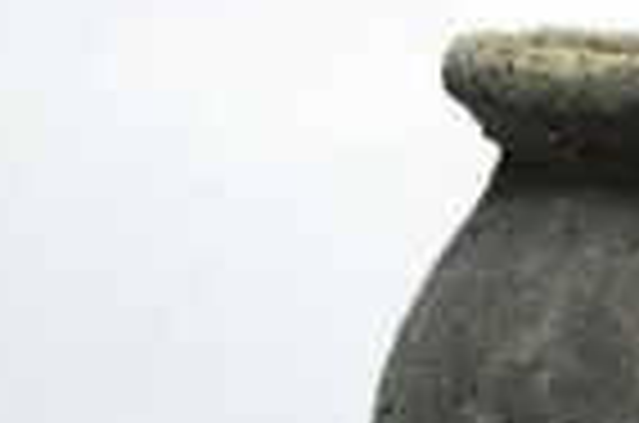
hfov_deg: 9.6
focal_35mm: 212
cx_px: 801
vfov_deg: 6.4
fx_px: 3755
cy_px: 475
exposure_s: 1
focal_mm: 50
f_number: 9
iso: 400
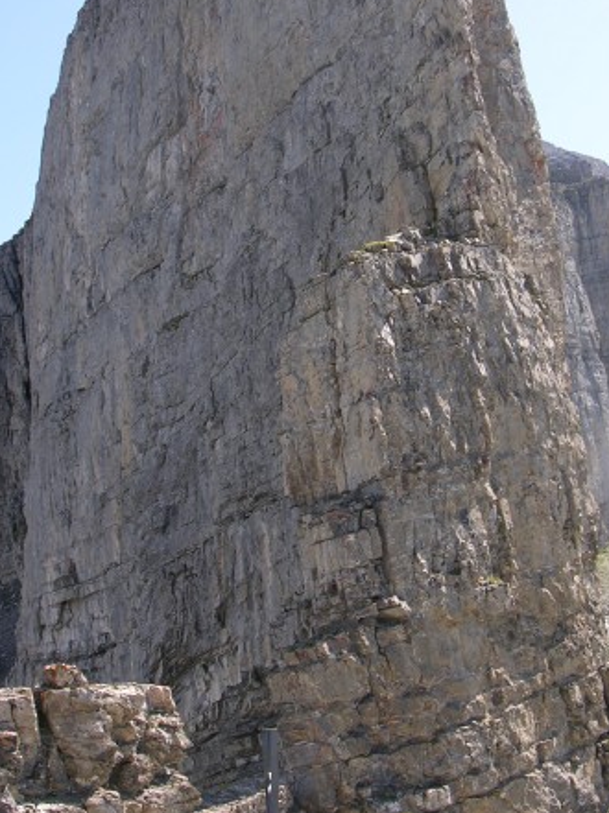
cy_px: 341
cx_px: 306
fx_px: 1433
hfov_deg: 24.0
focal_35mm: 61
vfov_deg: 31.6
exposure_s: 1/136
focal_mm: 8.9
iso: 50
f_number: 5
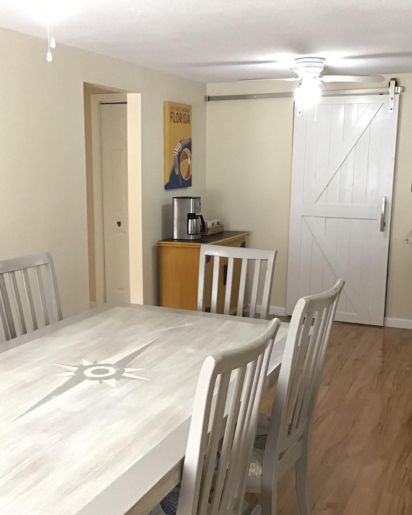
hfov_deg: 36.5
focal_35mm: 41
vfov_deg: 44.8
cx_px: 186
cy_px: 260
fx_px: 625
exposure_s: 1/30
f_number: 2.4
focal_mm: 3.3
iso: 125
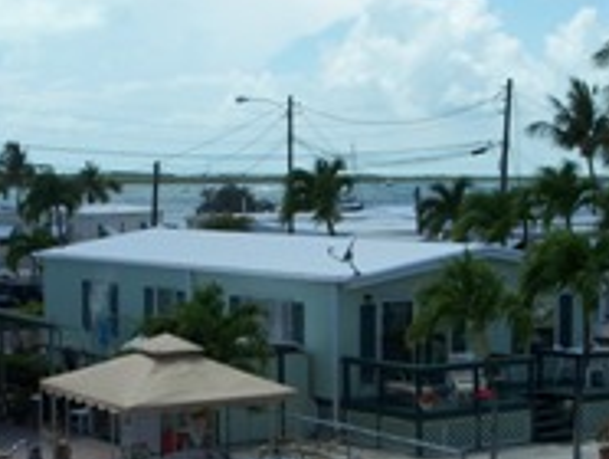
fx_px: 1568
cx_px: 308
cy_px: 275
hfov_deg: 22.0
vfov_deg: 16.6
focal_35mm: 89
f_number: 4
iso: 64
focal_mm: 7.8
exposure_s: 1/800
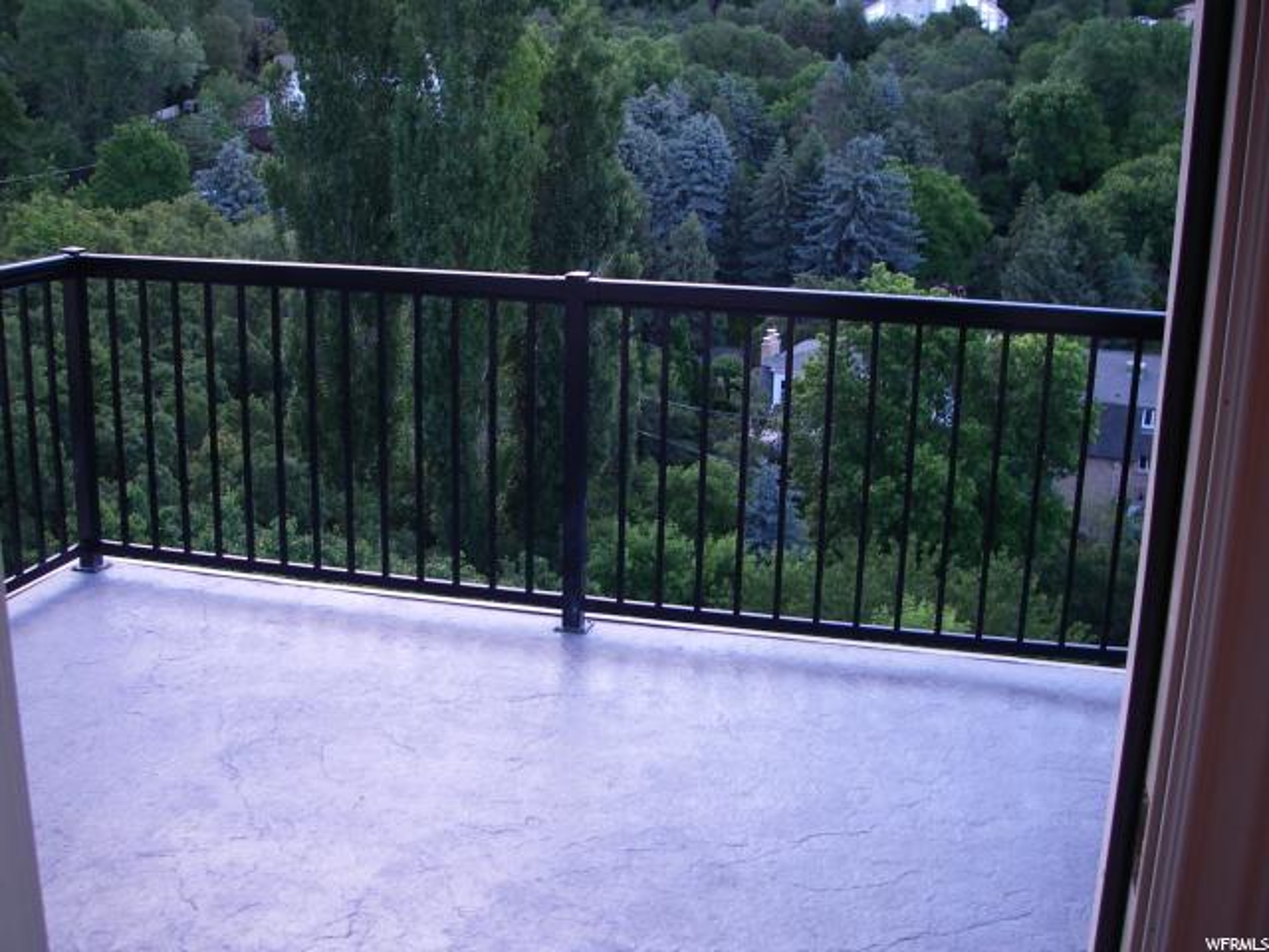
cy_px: 476
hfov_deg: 49.0
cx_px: 634
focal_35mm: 38
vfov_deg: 37.7
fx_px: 1393
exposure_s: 1/60
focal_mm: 6.3
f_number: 3.3
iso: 80
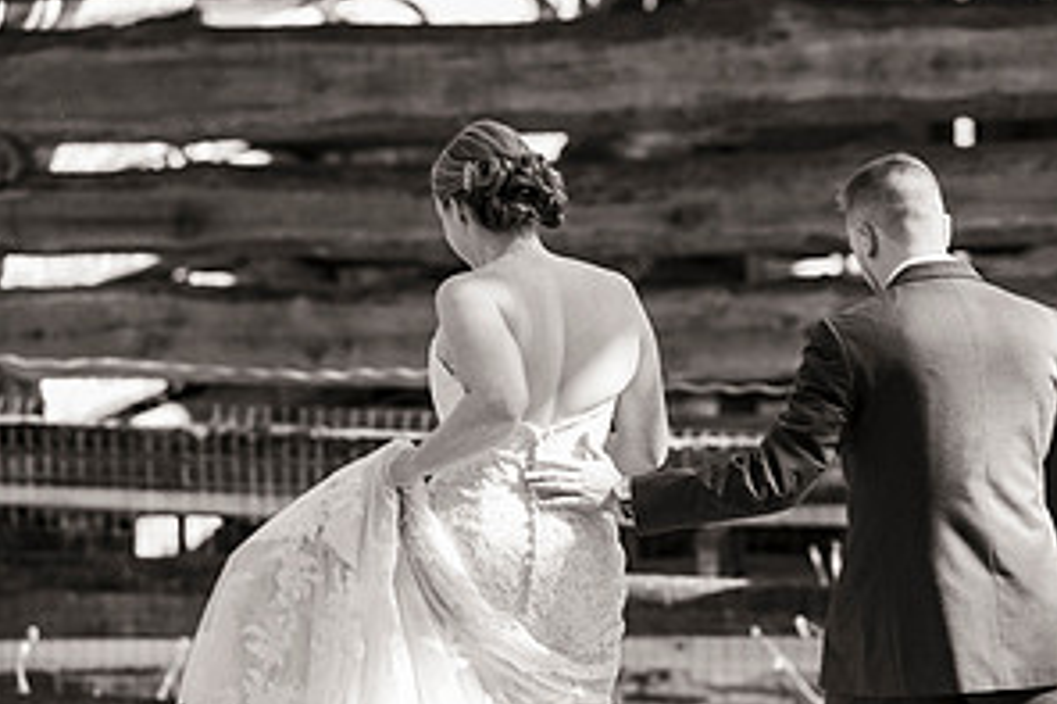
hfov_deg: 10.8
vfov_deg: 7.2
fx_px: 5575
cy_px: 522
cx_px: 530
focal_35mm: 190
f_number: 3.2
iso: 160
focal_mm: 125
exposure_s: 1/200
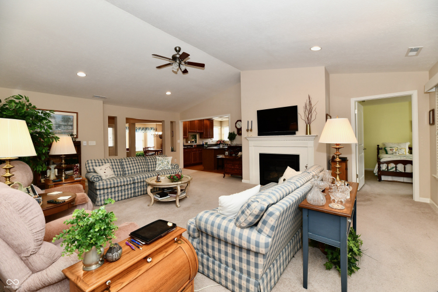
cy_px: 146
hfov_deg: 104.3
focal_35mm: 14
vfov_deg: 81.2
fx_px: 170
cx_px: 219
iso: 640
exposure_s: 1/60
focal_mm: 14
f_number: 6.3
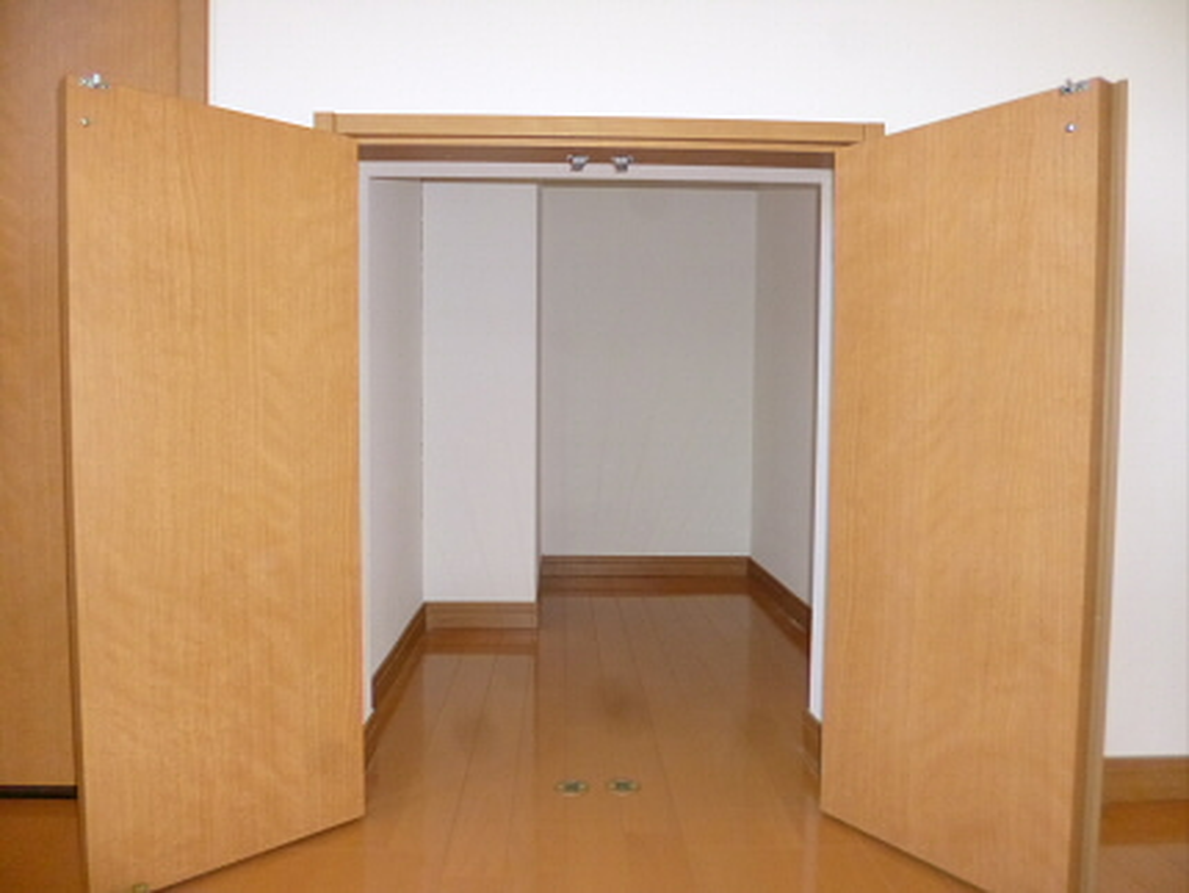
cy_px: 446
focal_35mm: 24
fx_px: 825
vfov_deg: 56.9
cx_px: 594
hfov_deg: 71.6
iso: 400
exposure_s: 1/60
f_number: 2.5
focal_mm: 4.3
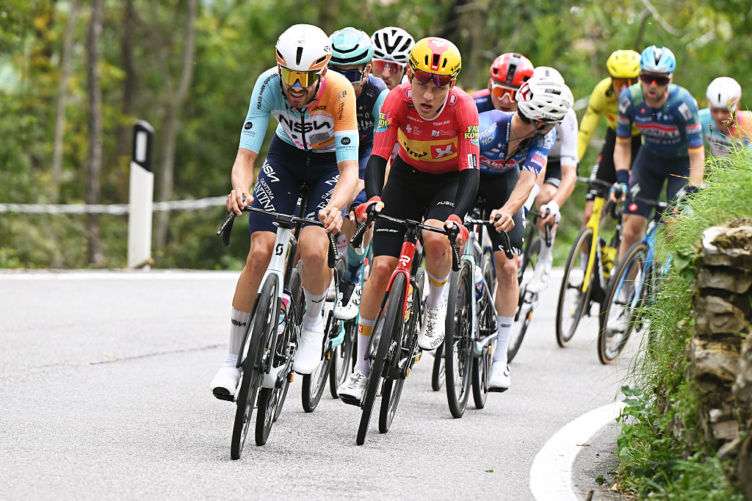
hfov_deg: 6.9
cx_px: 376
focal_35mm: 300
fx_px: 6264
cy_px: 250
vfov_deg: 4.6
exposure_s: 1/1250
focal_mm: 200
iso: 640
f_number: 3.5
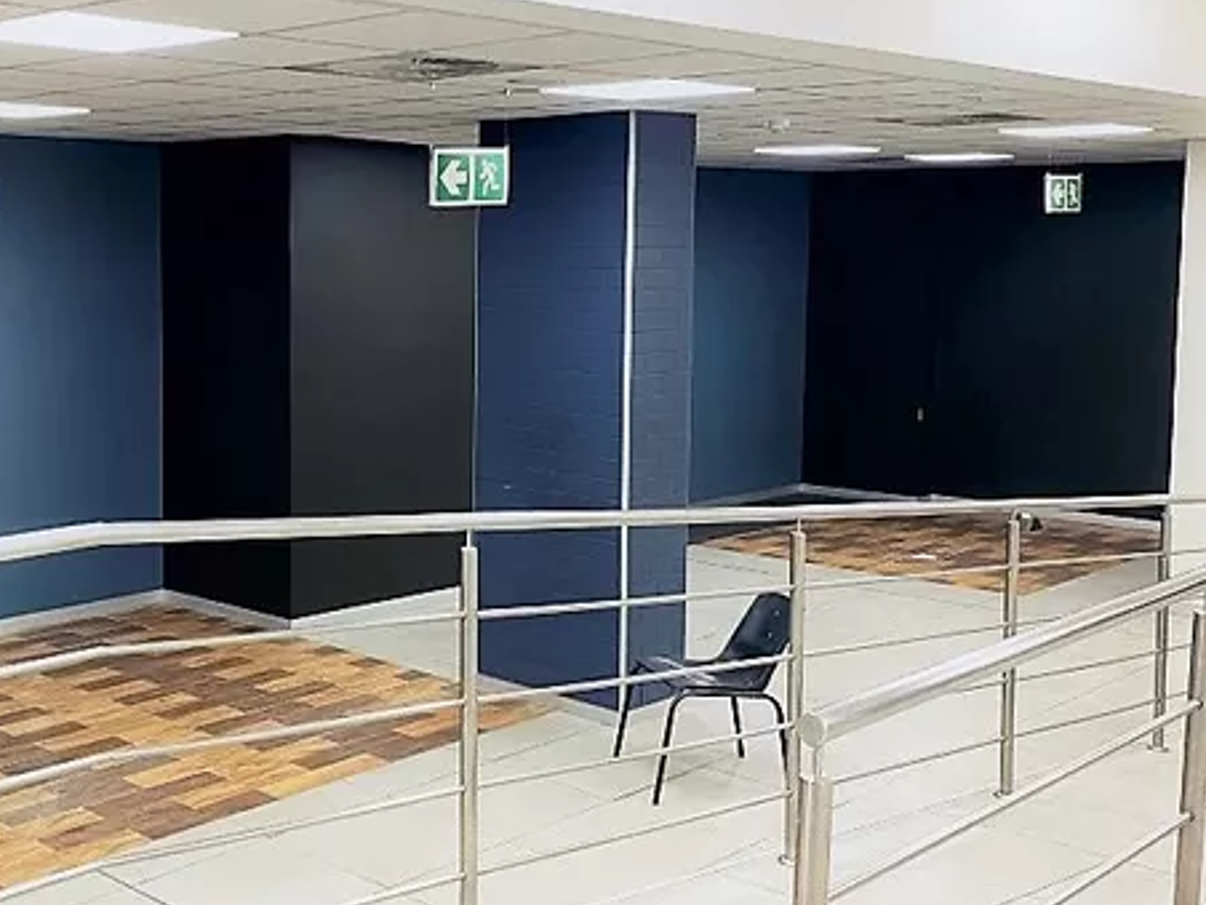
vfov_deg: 31.5
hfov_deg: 40.3
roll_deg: +0.1
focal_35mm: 46
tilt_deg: -8.7
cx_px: 334
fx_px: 1603
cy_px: 400
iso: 64
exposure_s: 1/50
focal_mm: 4.25
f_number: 1.8
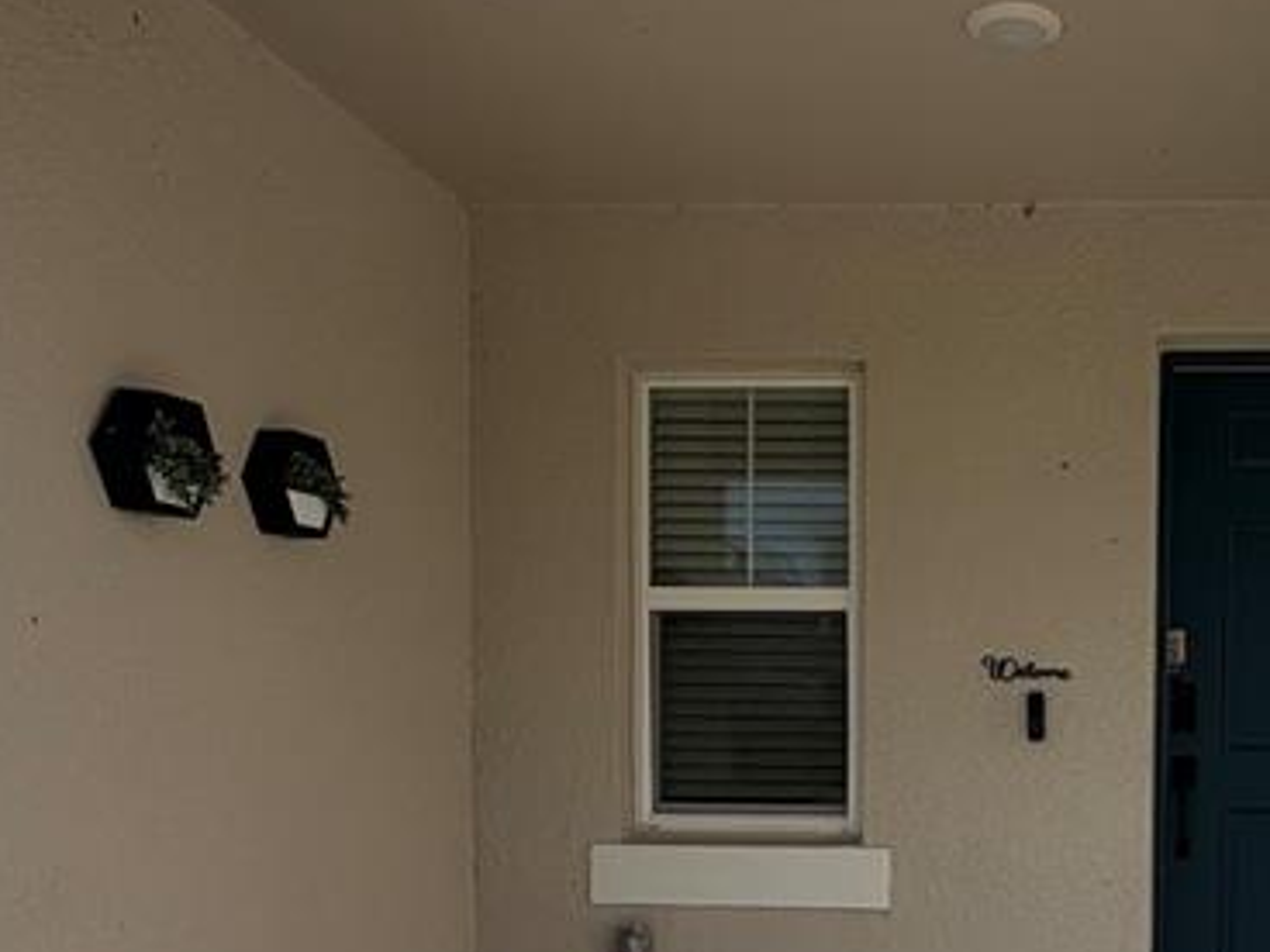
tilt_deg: -1.6
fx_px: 1431
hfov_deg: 44.8
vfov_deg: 35.4
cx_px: 1063
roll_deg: -0.7
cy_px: 783
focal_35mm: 39
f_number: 2.2
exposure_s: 1/830
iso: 20
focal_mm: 2.22
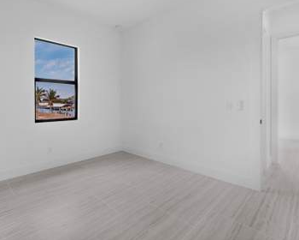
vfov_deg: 73.5
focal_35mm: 18
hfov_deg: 84.4
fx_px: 159
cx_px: 108
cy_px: 106
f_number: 8
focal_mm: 14
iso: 250
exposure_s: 1/20
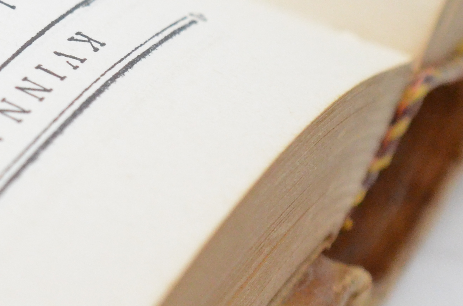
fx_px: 3029
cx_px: -289
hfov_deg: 8.5
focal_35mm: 236
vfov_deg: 5.8
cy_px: -33
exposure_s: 1/1000
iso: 3200
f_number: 5.6
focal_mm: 40
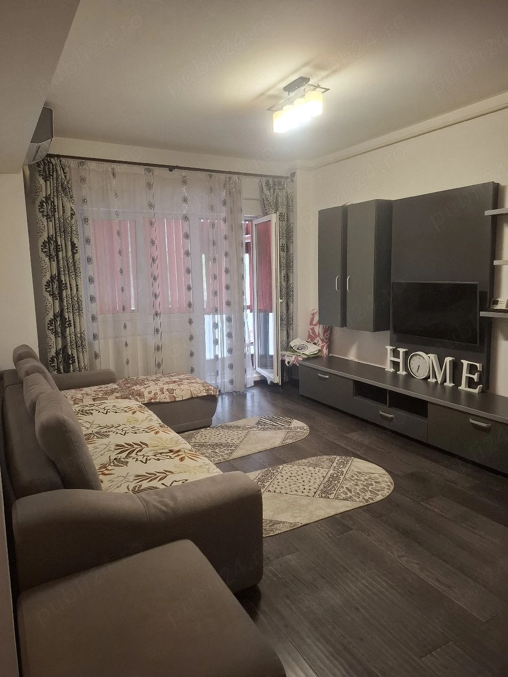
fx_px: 450
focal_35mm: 23
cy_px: 338
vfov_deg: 73.9
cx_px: 254
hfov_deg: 58.9
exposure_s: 1/50
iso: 200
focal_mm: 5.54
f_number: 1.8
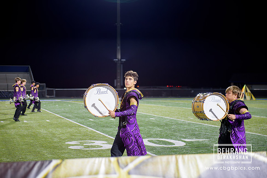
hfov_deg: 28.8
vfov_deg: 19.5
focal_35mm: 70
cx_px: 134
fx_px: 519
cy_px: 89
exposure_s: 1/400
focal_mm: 70
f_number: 2.8
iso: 2800
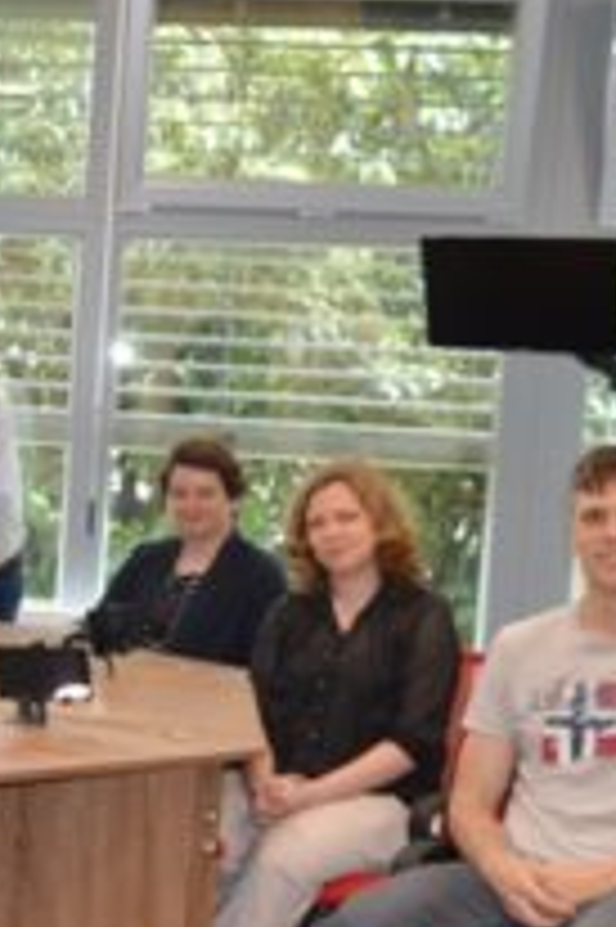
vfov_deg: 24.7
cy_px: 558
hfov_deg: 15.6
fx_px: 2108
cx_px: -250
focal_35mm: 82
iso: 400
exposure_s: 1/100
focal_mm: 18
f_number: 4
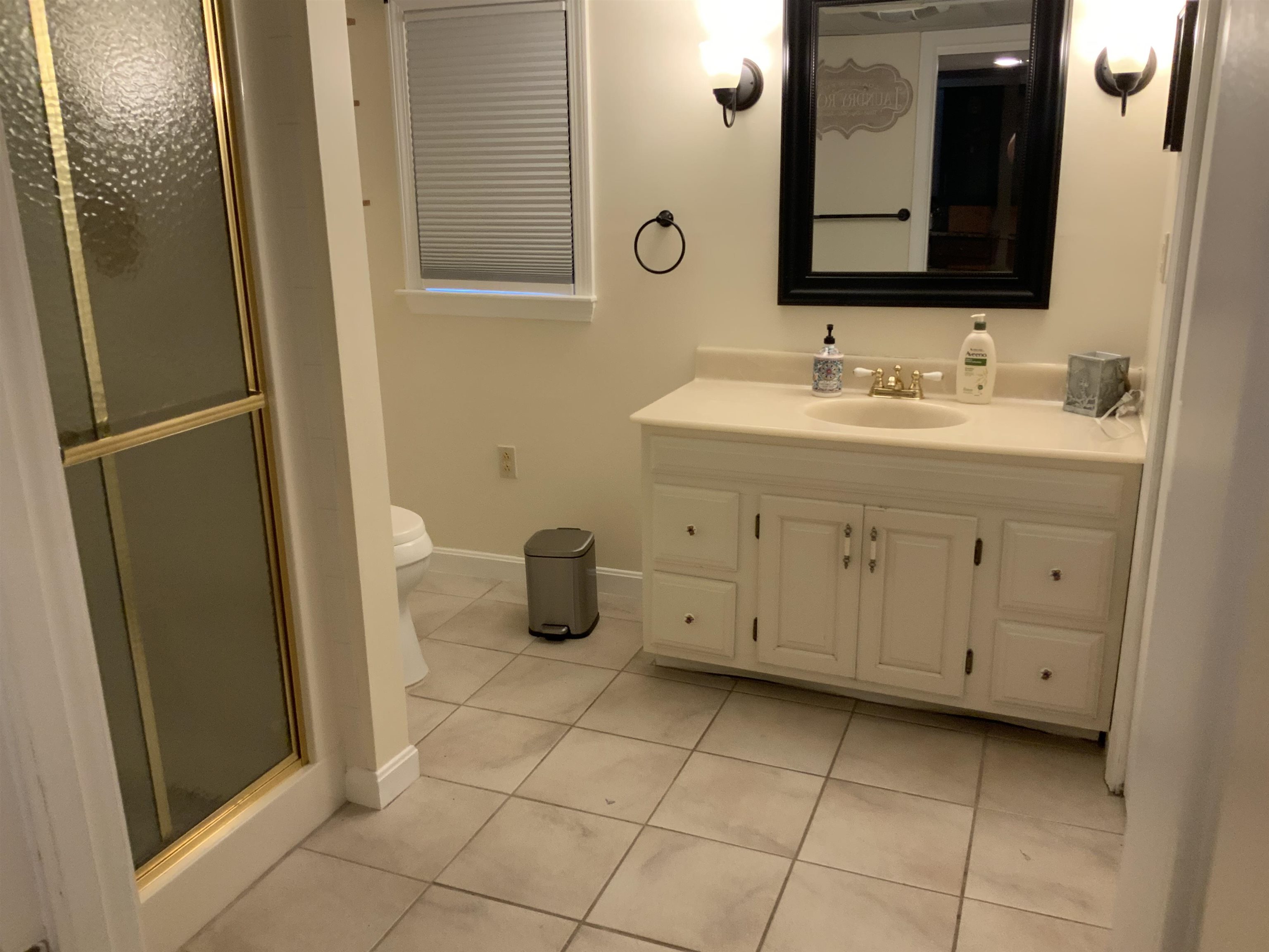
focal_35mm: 29
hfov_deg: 61.7
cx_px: 634
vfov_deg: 48.2
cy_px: 476
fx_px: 1063
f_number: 1.8
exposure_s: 1/60
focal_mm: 3
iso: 125
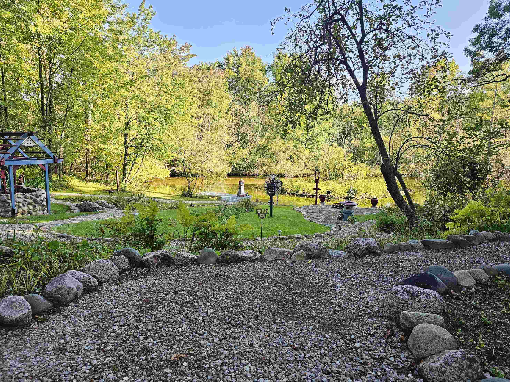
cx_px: 262
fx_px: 354
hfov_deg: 71.6
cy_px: 191
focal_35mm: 24
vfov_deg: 56.8
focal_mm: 6.3
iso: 64
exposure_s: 1/180
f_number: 1.7
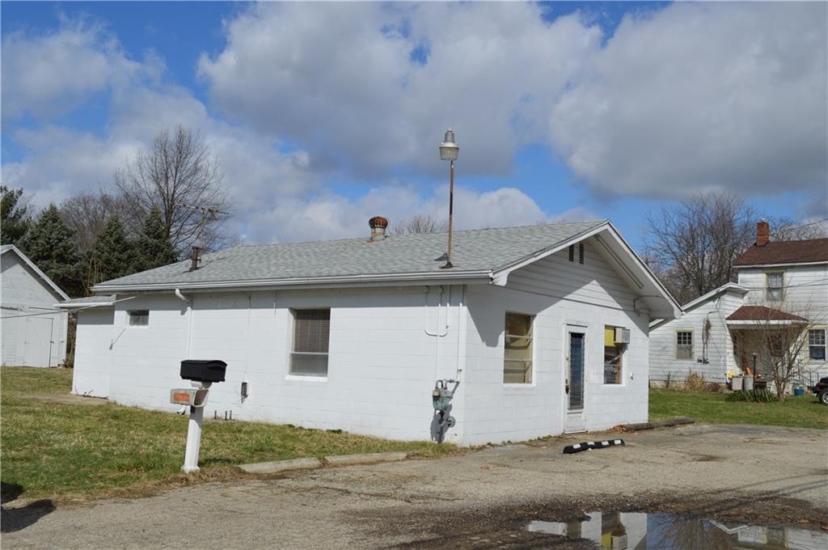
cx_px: 414
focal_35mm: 36
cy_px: 275
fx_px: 827
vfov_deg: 36.8
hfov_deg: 53.2
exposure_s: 1/400
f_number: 10
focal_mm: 24
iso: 100
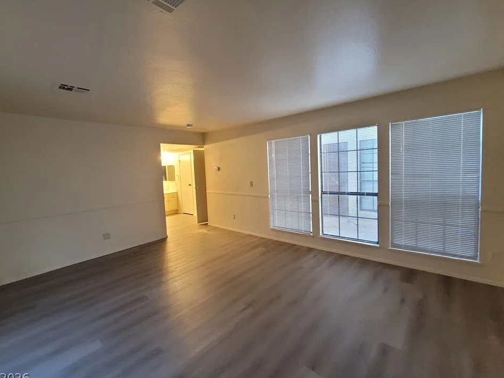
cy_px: 183
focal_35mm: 14
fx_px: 204
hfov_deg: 102.0
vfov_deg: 85.6
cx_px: 243
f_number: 2.2
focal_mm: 2.2
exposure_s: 1/60
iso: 400
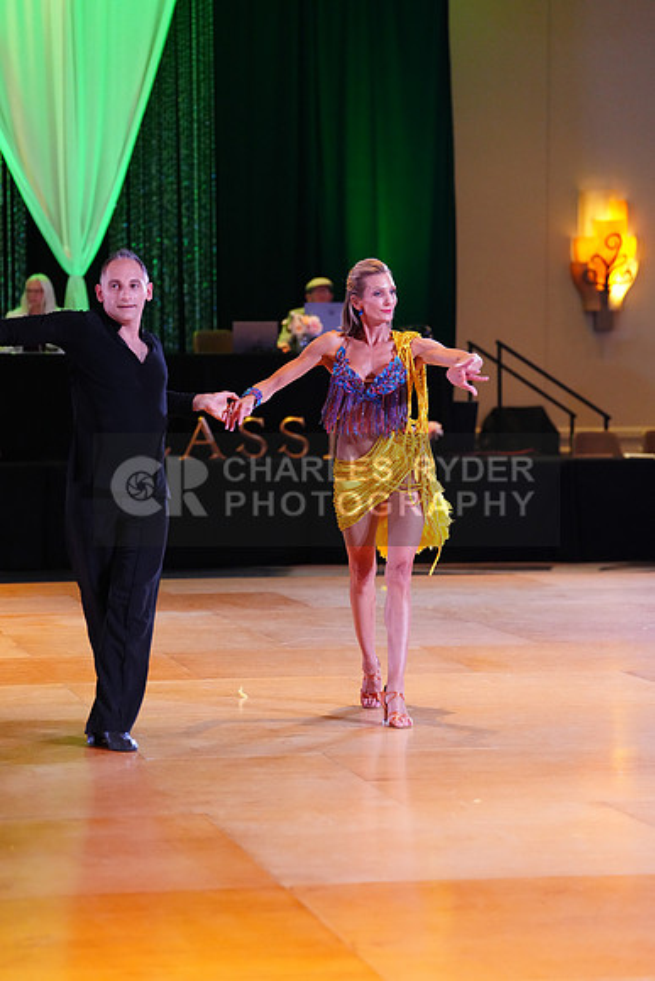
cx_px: 328
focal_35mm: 103
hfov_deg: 13.3
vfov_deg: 19.8
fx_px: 2809
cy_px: 490
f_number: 2.8
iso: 5000
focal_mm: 103
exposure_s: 1/400
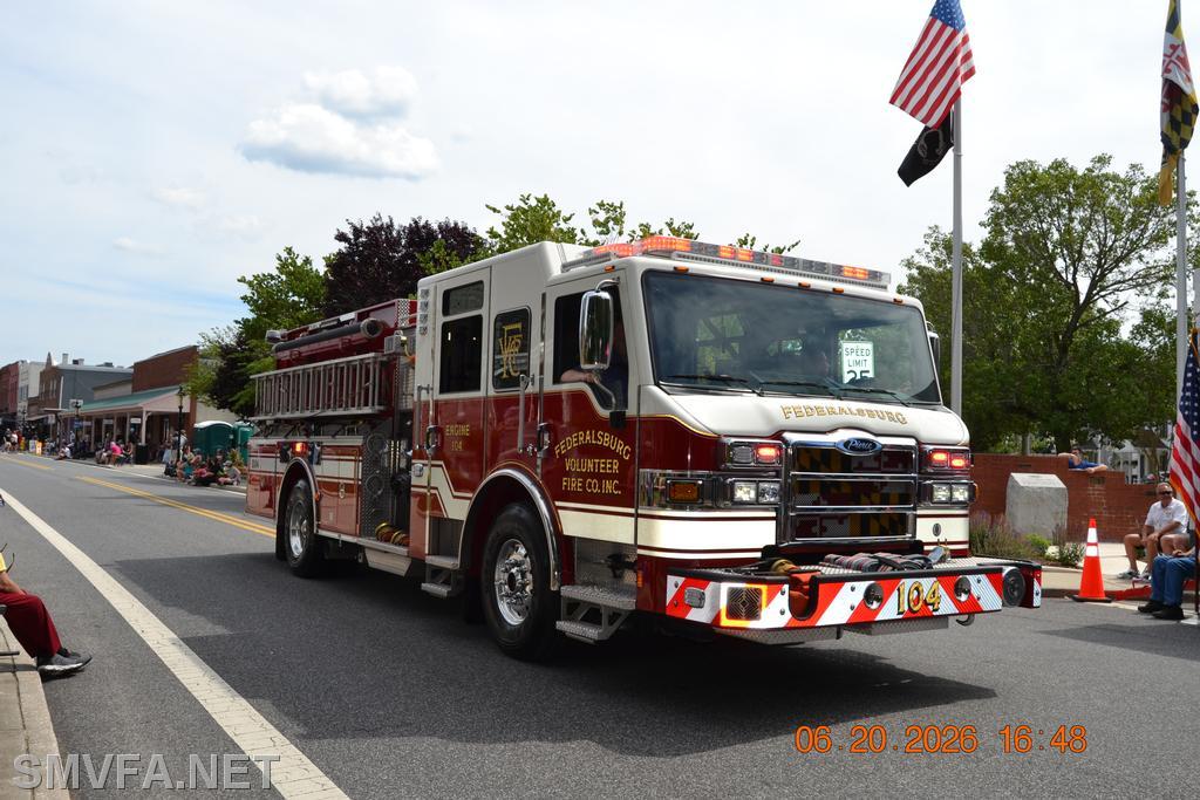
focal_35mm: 33
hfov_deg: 57.2
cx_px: 600
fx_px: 1100
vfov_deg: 40.0
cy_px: 400
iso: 100
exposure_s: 1/200
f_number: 9
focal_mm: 22
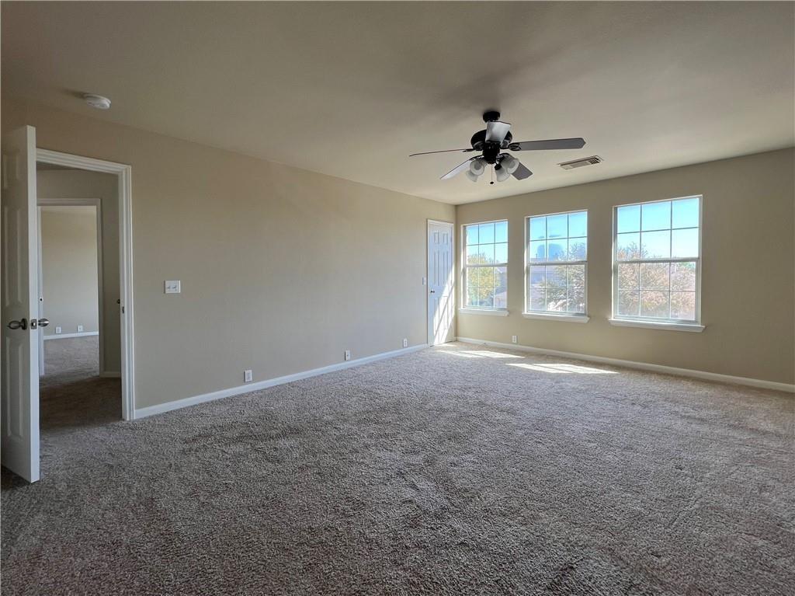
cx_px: 398
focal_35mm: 13
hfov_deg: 106.2
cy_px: 298
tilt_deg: -4.6
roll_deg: -0.3
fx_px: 298
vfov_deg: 89.9
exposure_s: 1/185
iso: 32
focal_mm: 1.57
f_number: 1.8
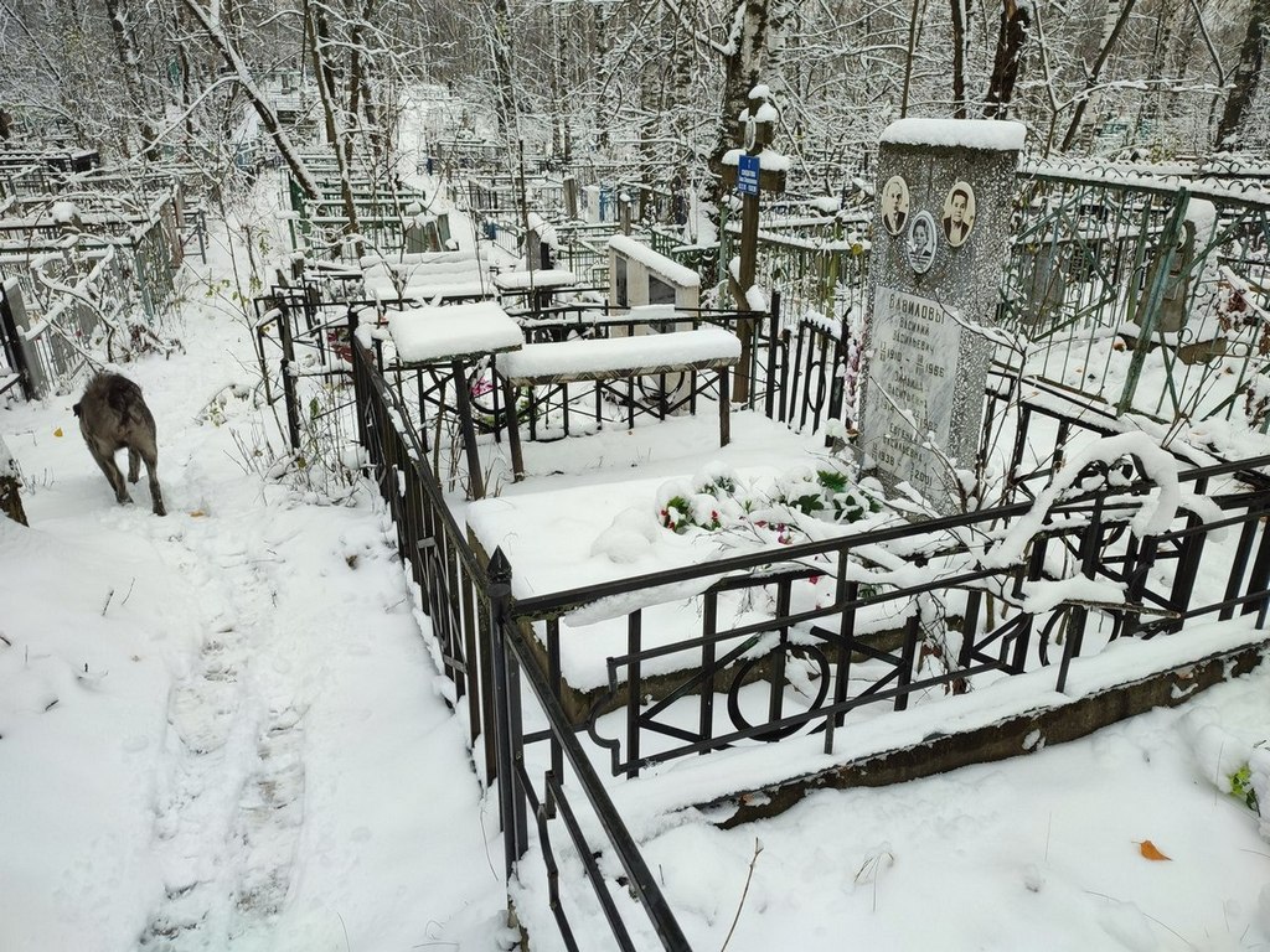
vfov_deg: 54.9
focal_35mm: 25
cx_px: 635
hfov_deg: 69.4
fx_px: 917
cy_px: 476
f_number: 1.9
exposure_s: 1/50
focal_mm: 6.04
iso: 60
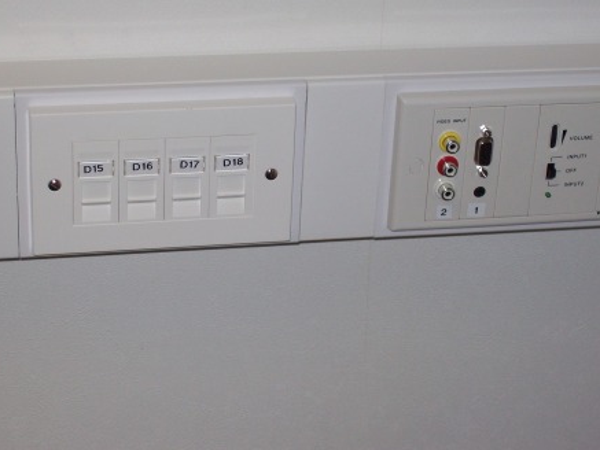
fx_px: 1768
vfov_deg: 14.5
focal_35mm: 102
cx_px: 314
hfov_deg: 19.3
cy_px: 198
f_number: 4.3
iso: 80
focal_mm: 14.3
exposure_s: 1/112
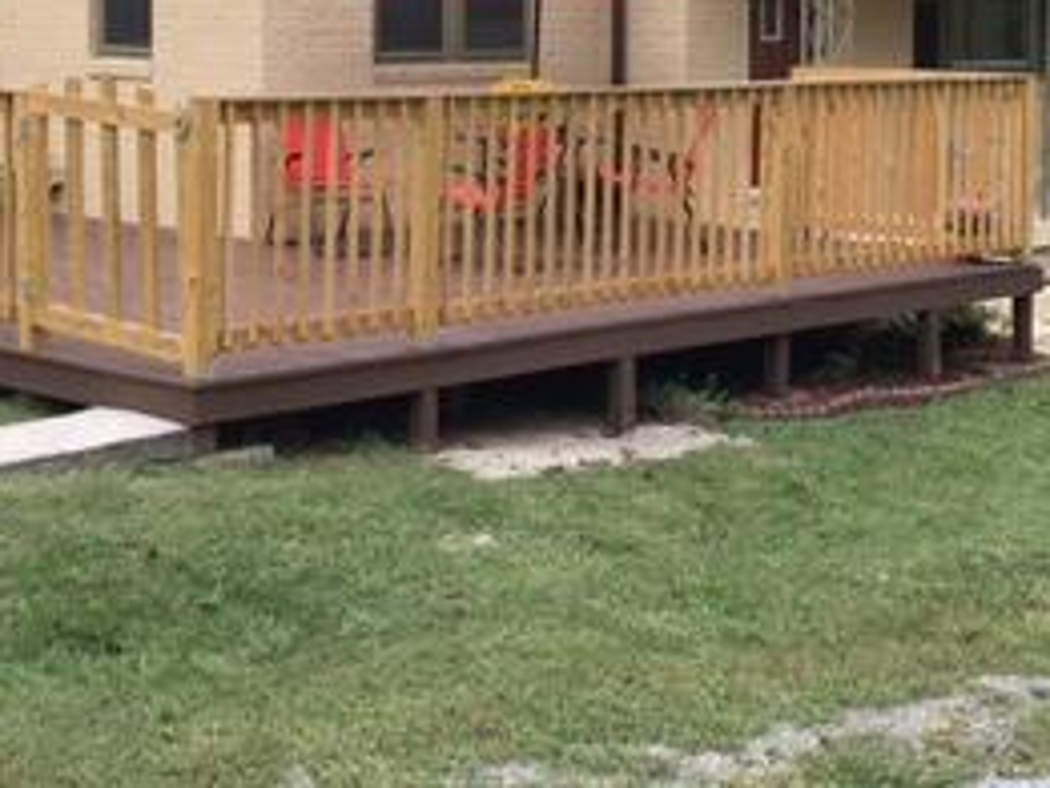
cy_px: 149
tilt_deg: -2.0
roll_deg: -0.4
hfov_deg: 27.3
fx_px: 2155
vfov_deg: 20.5
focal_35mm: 71
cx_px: 664
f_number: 2.2
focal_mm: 4.15
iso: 25
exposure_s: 1/181
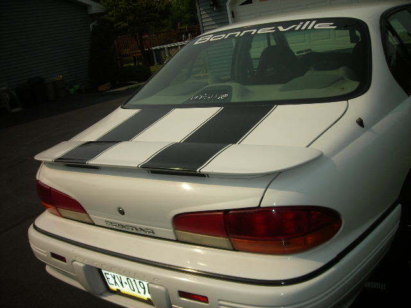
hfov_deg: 49.0
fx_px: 451
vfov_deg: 37.7
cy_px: 154
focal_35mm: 38
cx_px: 206
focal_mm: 6.3
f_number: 6.4
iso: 50
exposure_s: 1/533
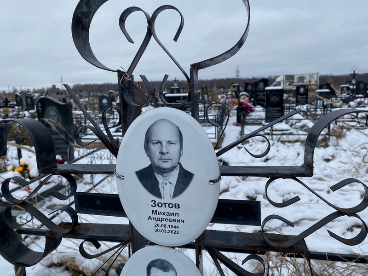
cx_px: 184
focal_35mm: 26
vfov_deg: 53.1
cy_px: 138
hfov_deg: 67.3
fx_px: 276
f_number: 1.8
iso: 32
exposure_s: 1/557
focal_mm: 4.25
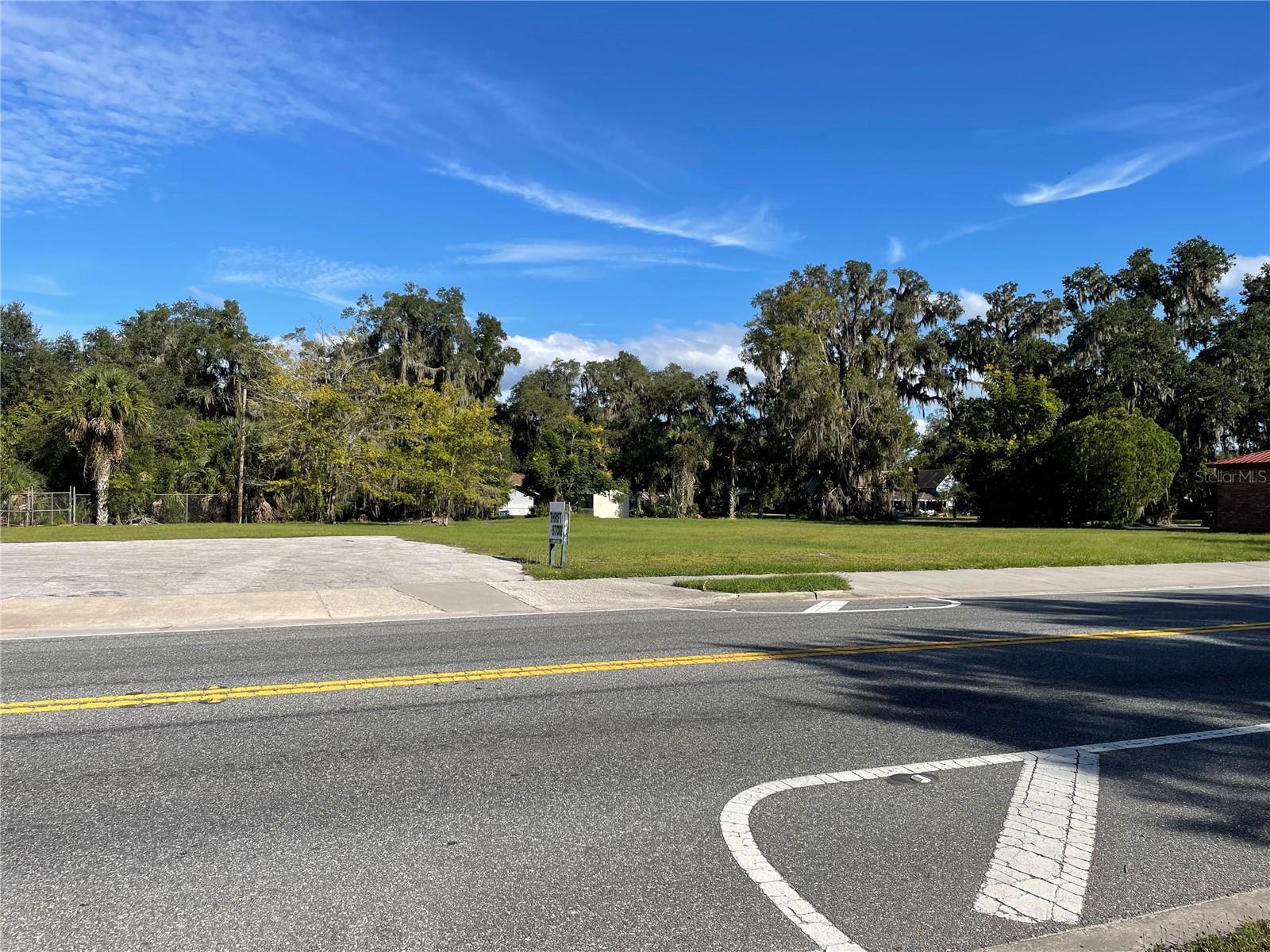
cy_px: 476
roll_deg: +0.4
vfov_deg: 53.1
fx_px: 954
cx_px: 635
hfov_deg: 67.3
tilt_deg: +1.3
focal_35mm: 26
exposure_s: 1/3731
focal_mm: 4.2
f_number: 1.6
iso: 32
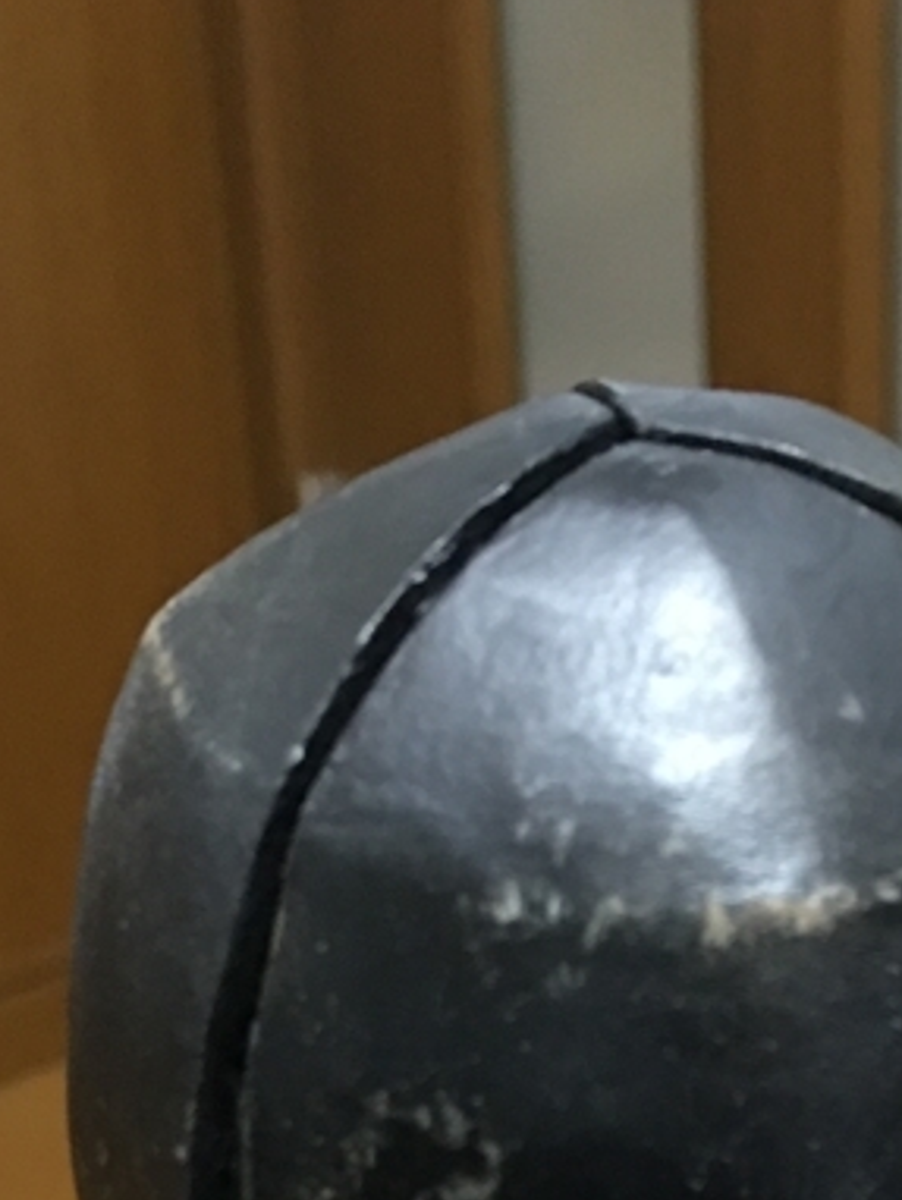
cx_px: 679
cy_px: 1759
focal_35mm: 91
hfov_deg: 16.2
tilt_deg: -31.8
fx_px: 3158
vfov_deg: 19.1
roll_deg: +2.6
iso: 80
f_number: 2.2
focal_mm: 4.15
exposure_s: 1/10
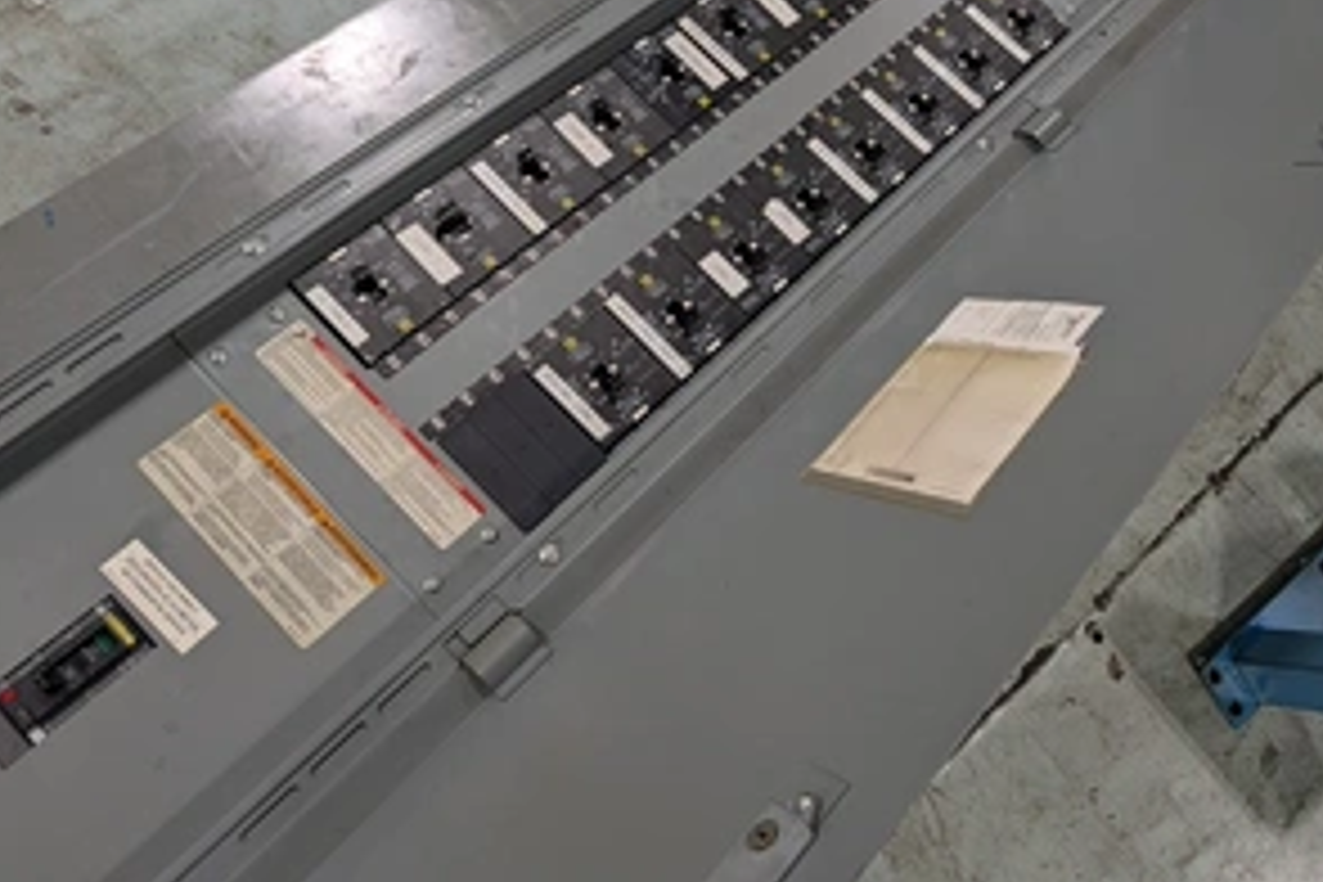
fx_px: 1249
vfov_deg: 37.8
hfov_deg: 55.0
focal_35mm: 34
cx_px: 846
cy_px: 209
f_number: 1.68
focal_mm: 6.9
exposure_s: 1/584
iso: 223
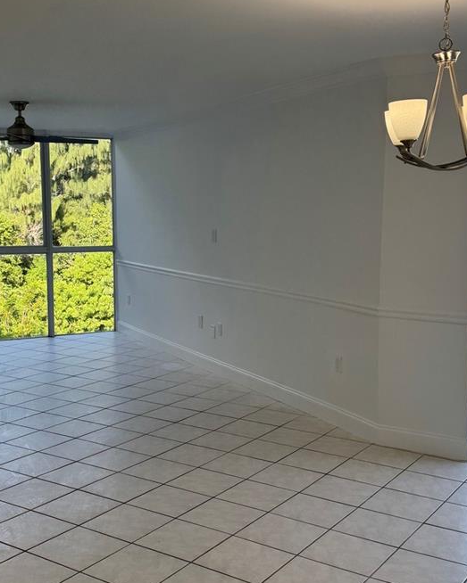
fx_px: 743
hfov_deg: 34.8
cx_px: 195
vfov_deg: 42.9
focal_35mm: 43
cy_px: 296
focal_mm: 6.76
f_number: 1.78
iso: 80
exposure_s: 1/407
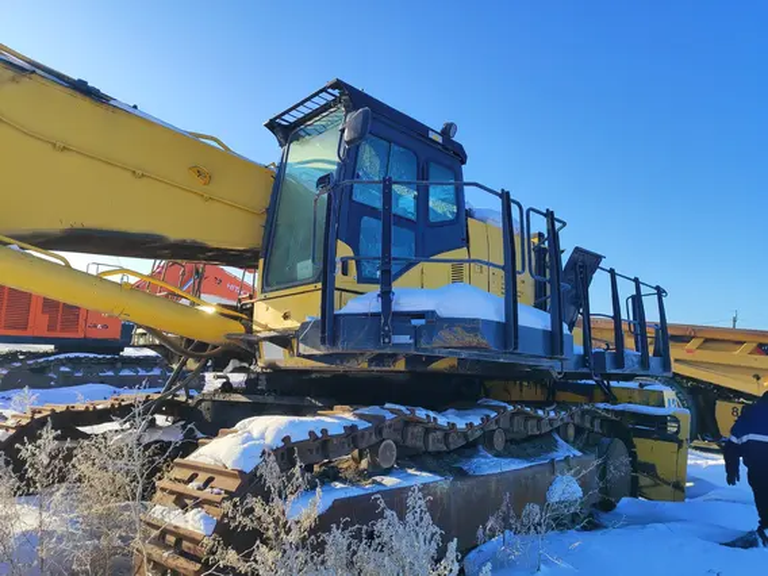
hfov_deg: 71.6
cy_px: 288
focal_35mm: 24
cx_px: 384
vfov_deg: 56.8
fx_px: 532
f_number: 1.89
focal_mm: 5.89
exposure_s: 1/640
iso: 50
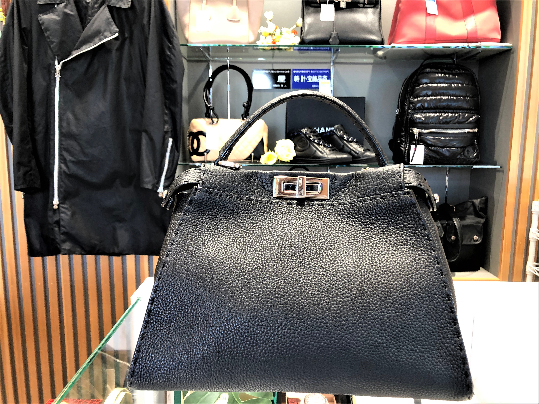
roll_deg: -0.7
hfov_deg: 63.4
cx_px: 270
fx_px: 436
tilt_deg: -9.4
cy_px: 202
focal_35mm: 28
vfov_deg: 49.7
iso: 40
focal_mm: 3.99
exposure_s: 1/17
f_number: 1.8
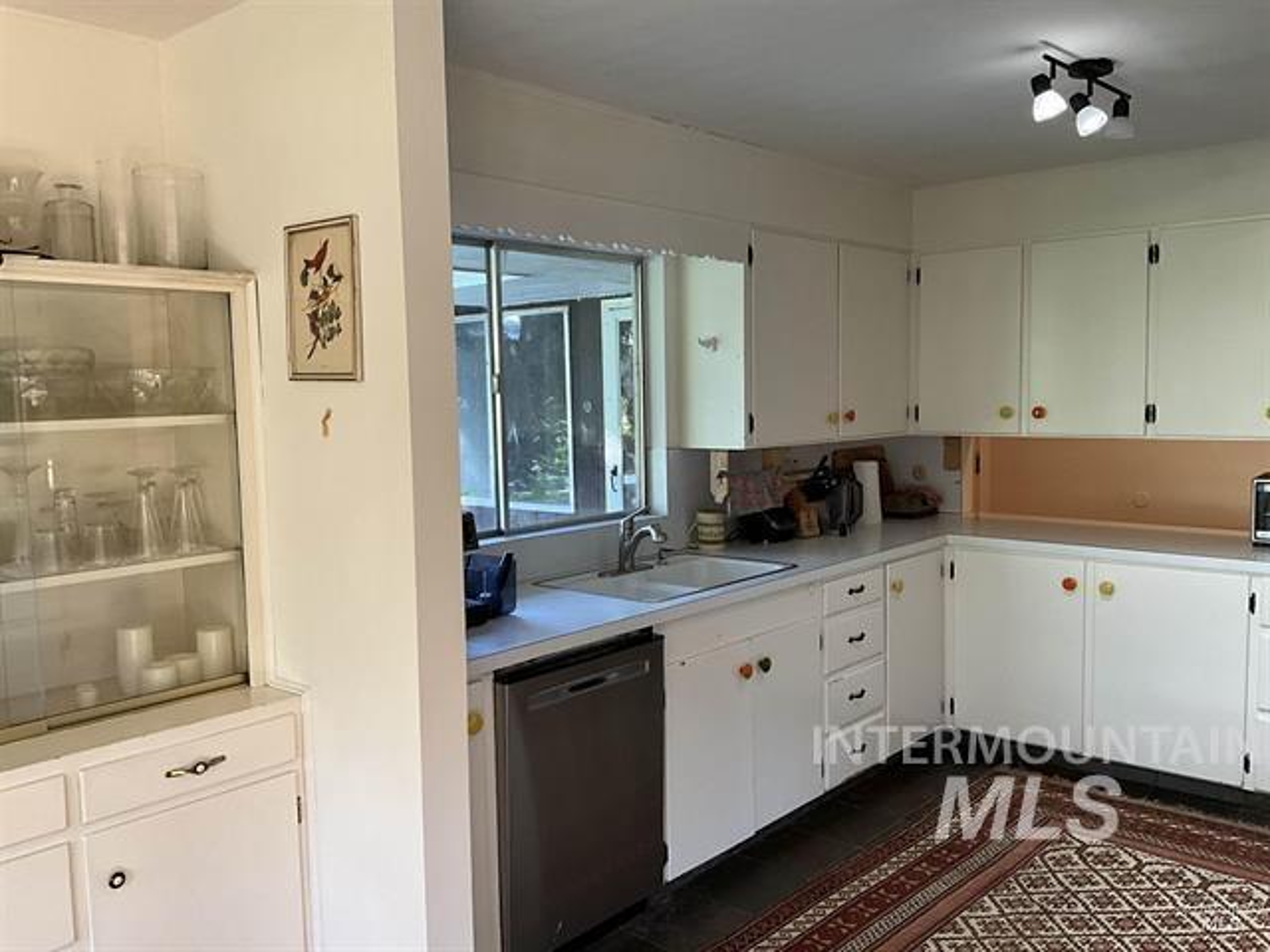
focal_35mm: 29
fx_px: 1064
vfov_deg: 48.2
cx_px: 635
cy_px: 476
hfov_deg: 61.7
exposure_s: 1/60
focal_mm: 3
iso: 100
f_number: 1.8
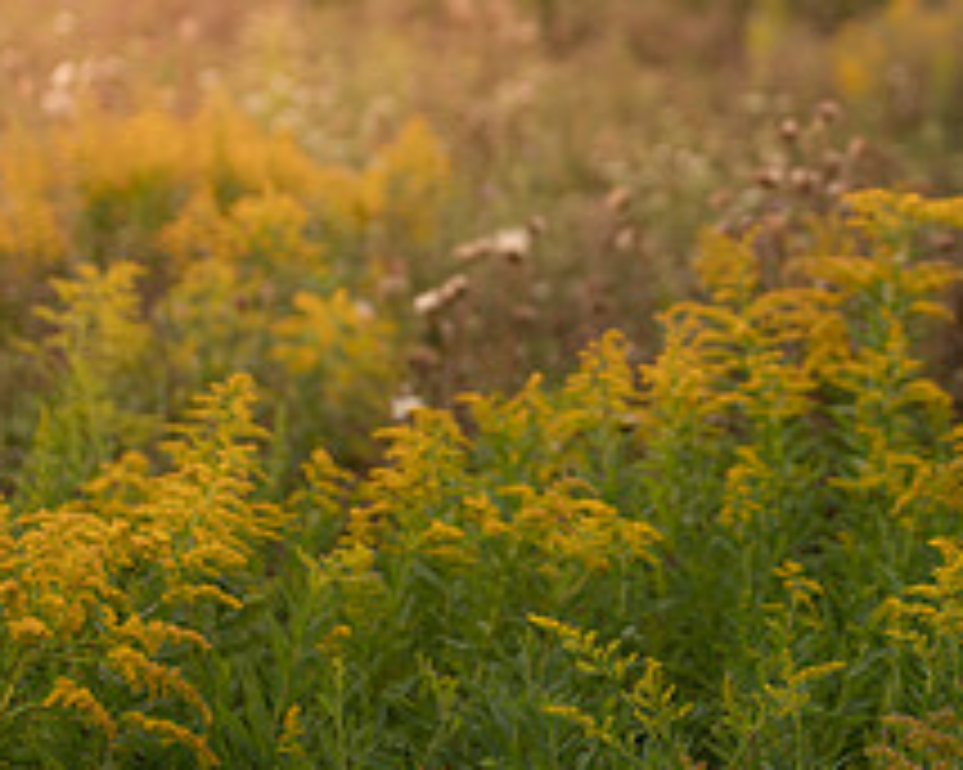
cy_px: 187
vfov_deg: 8.7
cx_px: 855
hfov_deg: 10.8
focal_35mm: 178
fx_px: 5071
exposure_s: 1/1000
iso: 100
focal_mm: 70
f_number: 2.8
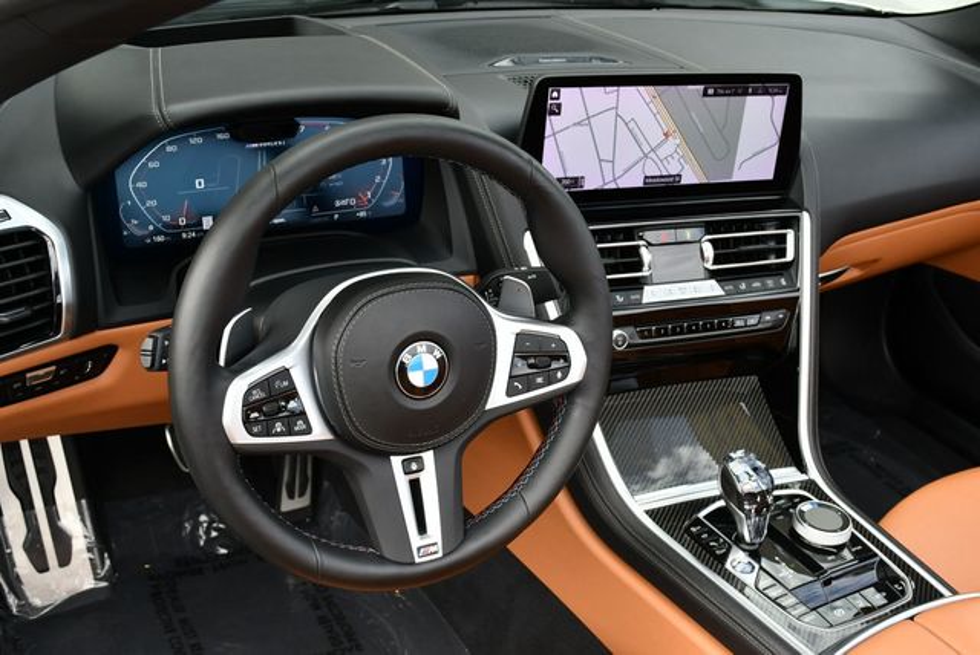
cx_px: 490
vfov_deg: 30.6
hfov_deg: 44.5
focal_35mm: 44
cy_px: 328
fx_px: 1199
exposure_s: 1/250
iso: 360
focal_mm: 22
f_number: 5.6
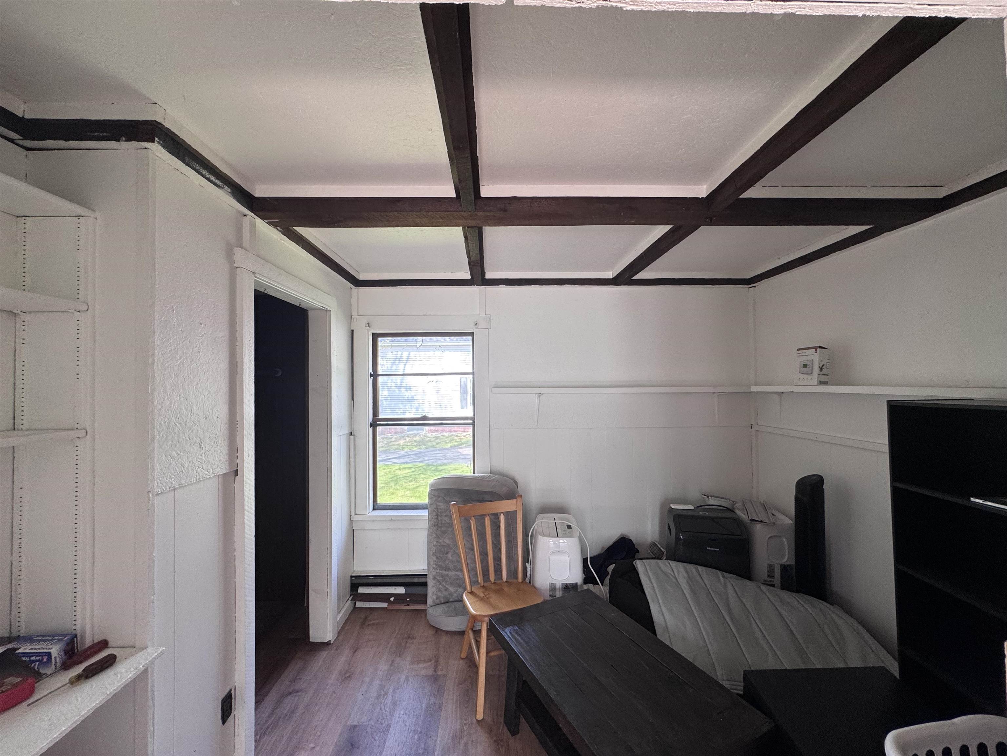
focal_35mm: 14
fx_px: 407
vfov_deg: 85.7
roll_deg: +0.4
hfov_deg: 102.1
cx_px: 504
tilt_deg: +1.1
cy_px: 378
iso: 125
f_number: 2.2
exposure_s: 1/99
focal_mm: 2.22
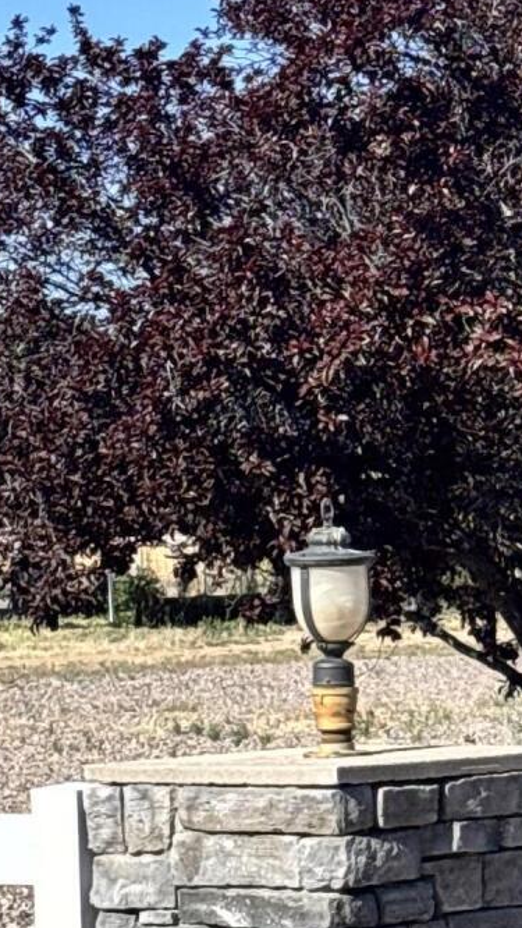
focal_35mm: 170
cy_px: 645
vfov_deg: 12.6
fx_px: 4180
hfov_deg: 7.0
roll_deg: +1.1
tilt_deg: -0.7
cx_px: 760
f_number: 1.6
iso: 40
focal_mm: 5.96
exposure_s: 1/2639
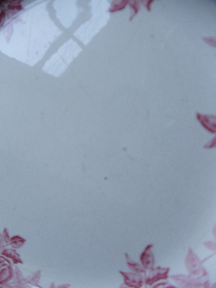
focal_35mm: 44
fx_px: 366
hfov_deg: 32.9
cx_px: 108
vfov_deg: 42.9
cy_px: 144
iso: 80
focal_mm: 6
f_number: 3.5
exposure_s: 1/30
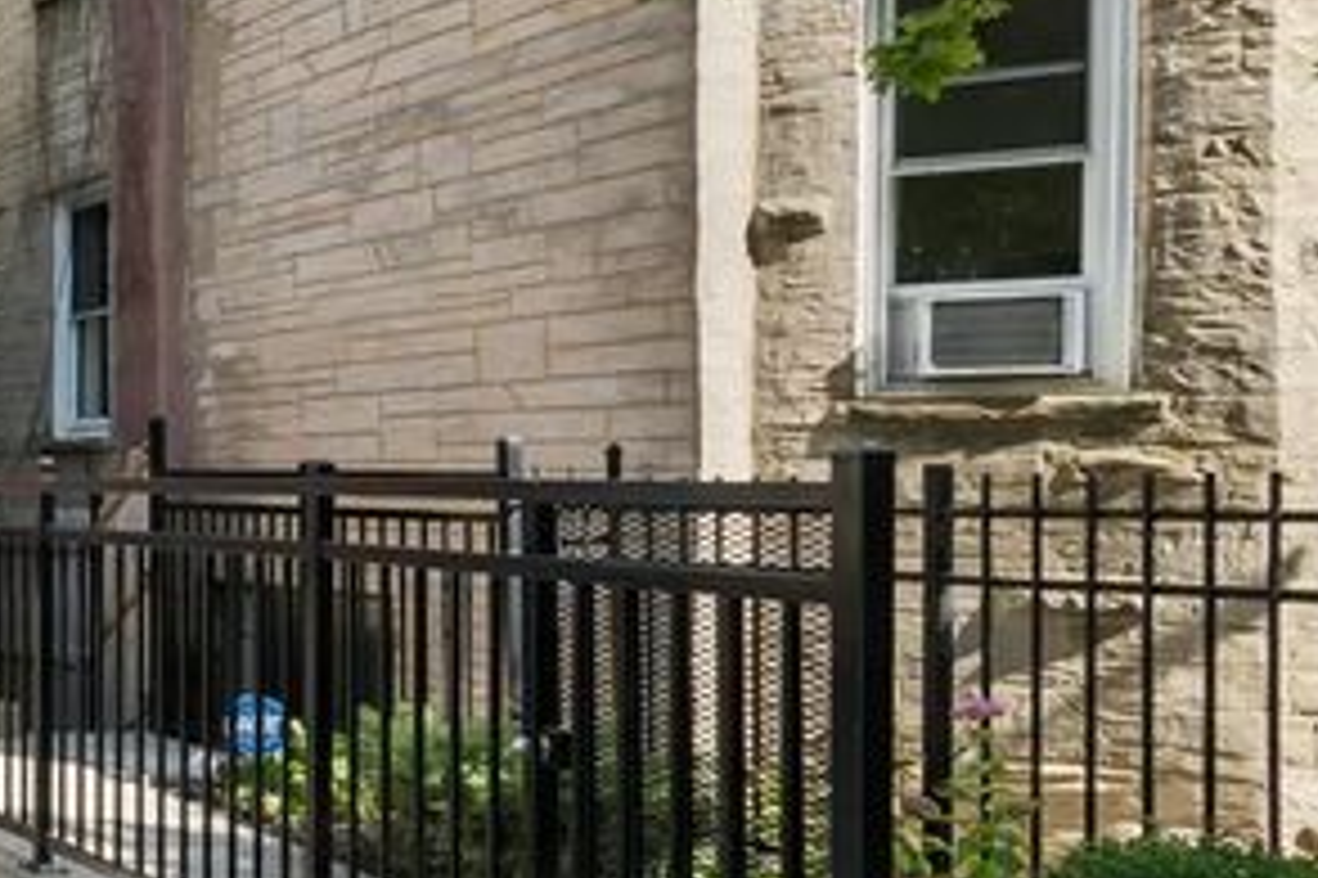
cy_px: 416
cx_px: -751
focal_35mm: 42
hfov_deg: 27.3
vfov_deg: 31.9
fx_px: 1537
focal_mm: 12
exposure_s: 1/60
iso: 100
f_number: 13
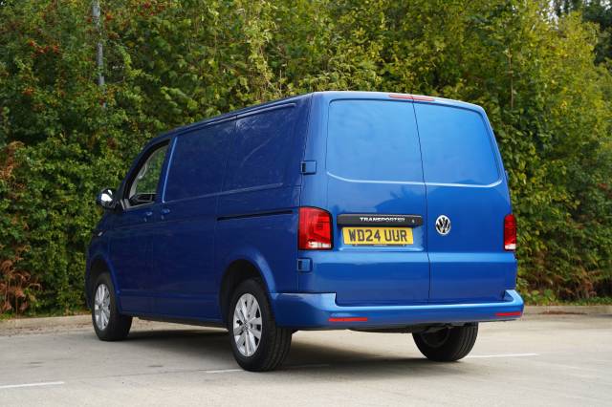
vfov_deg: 22.3
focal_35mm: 61
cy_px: 204
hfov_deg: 33.0
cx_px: 306
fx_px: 1033
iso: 100
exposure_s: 1/200
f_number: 4
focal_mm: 60.8
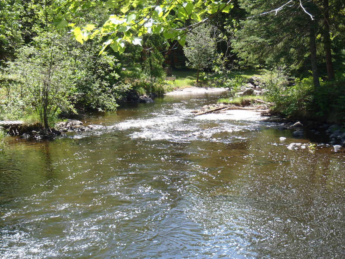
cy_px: 130
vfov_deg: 26.1
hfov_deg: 34.3
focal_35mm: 56
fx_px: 558
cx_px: 172
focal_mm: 10
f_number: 5.1
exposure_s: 1/100
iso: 80
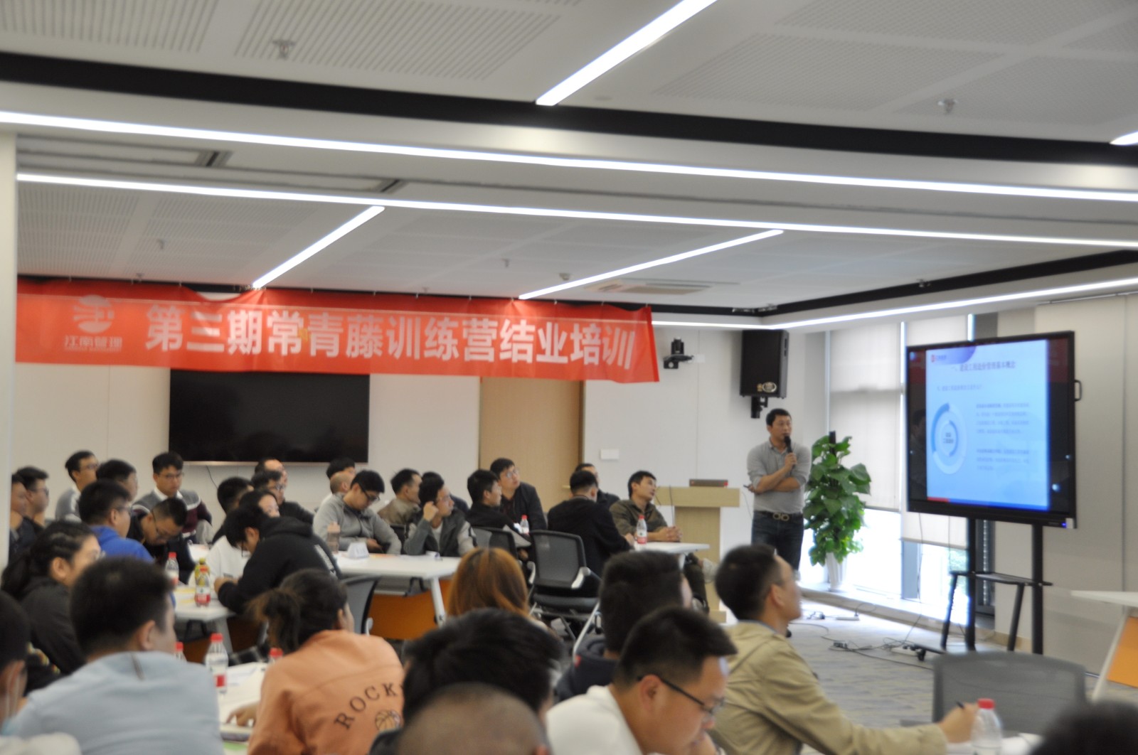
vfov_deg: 26.4
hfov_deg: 38.9
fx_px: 1610
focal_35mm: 51
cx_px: 569
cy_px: 378
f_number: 4.2
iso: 280
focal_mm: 34
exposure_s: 1/20
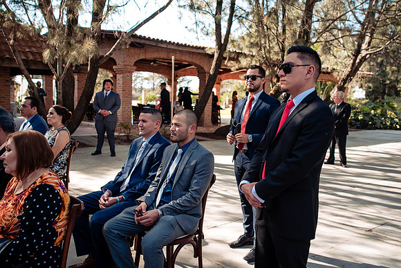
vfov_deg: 37.9
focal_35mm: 35
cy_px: 134
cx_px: 200
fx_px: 390
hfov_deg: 54.4
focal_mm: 35
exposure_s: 1/160
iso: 100
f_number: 4
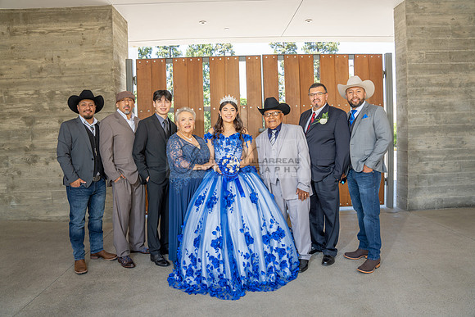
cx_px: 238
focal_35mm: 25
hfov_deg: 71.3
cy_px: 158
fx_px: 331
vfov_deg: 51.1
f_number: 4.5
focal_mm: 25.1
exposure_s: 1/125
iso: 125
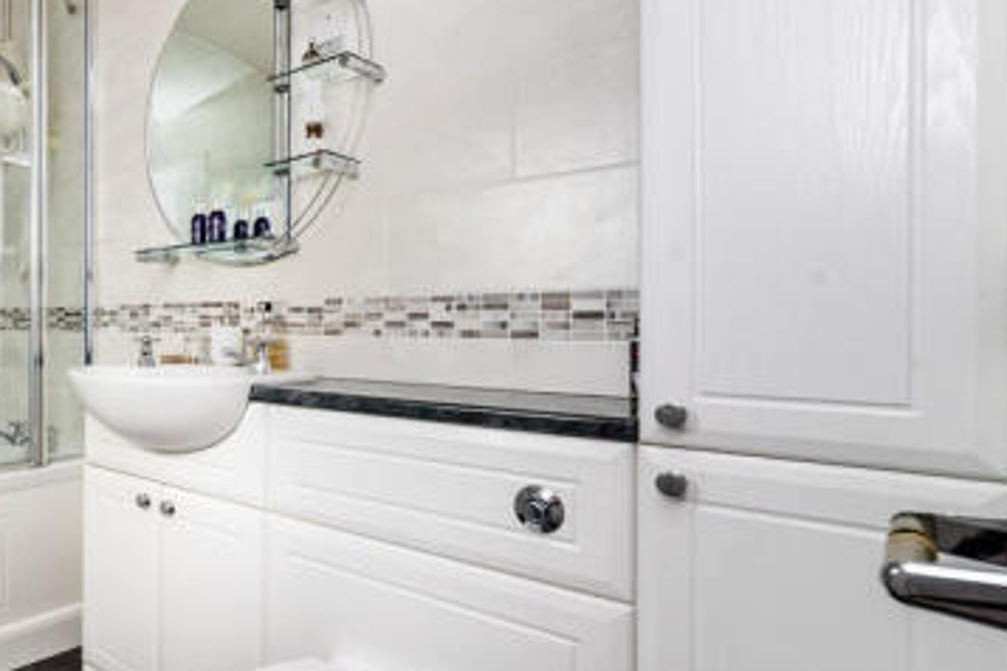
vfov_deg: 57.2
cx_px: 142
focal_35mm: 22
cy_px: 337
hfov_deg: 67.6
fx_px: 615
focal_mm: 12
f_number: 8
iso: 320
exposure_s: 1/80
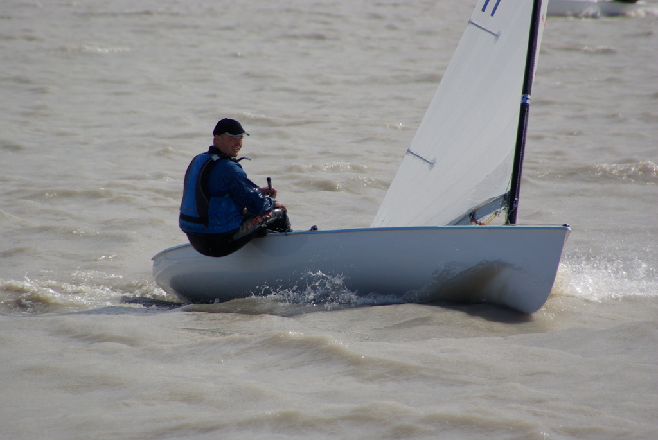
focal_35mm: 450
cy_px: 220
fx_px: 8233
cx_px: 329
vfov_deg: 3.1
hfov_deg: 4.6
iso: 100
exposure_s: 1/350
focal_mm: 300
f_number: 6.7
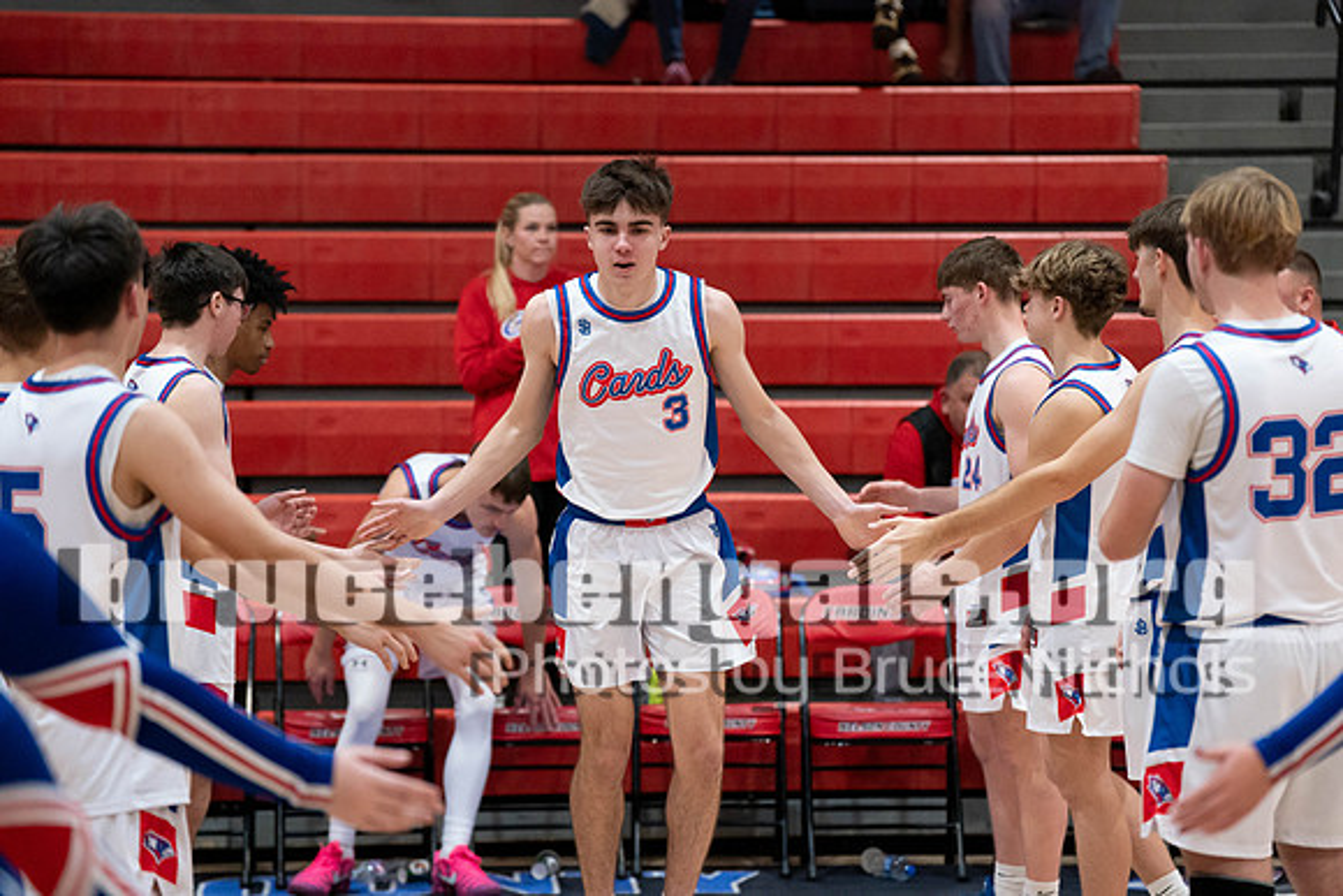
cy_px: 448
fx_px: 4552
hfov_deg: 16.8
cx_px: 672
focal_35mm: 122
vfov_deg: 11.2
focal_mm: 122
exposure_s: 1/1000
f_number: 2.8
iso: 5000
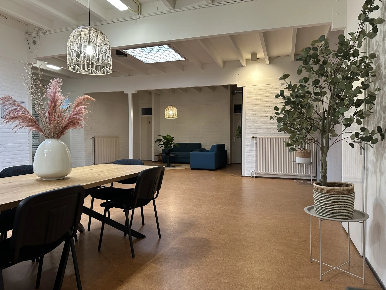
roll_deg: -0.2
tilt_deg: -2.1
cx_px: 193
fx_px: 268
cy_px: 145
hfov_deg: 71.6
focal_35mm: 24
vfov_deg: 56.8
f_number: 1.78
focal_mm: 6.86
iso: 250
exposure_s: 1/50
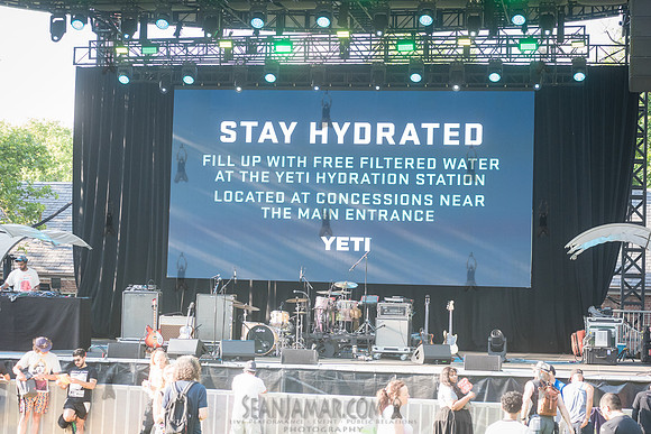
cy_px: 217
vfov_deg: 17.1
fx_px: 1447
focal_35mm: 80
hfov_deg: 25.4
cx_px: 326
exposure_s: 1/500
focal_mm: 80
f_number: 5
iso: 2000
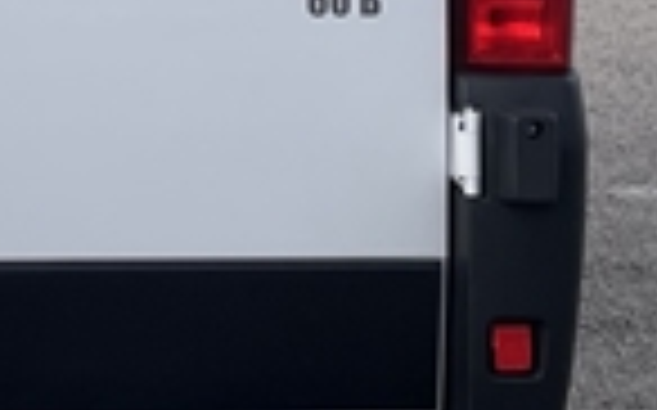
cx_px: -198
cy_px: -367
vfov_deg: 7.4
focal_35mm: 170
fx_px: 3042
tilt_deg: -0.4
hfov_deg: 12.0
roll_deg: +2.6
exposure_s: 1/1033
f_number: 1.6
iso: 32
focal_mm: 4.2
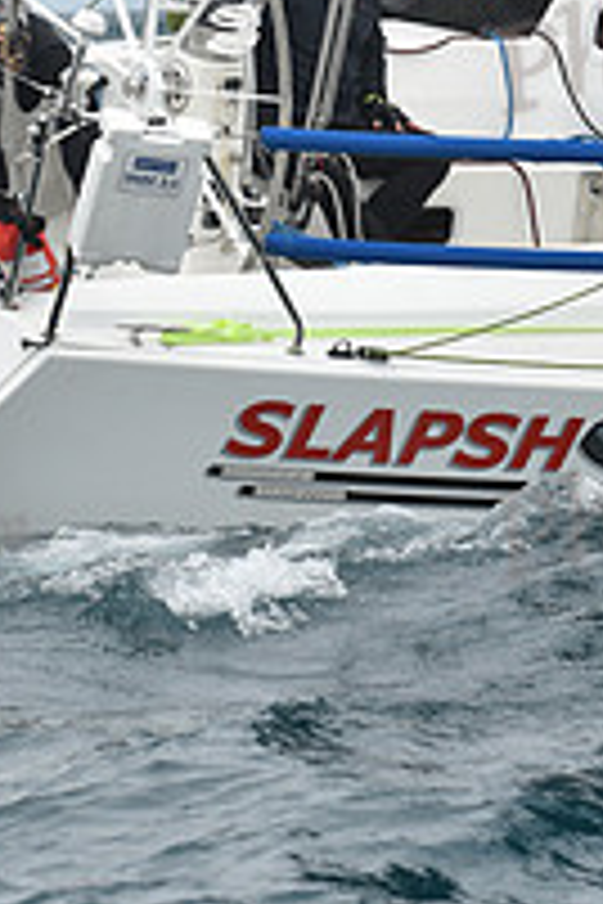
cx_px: 263
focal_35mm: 360
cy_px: 297
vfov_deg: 5.7
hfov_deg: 3.8
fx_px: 9044
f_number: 9
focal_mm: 125
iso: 250
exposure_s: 1/800
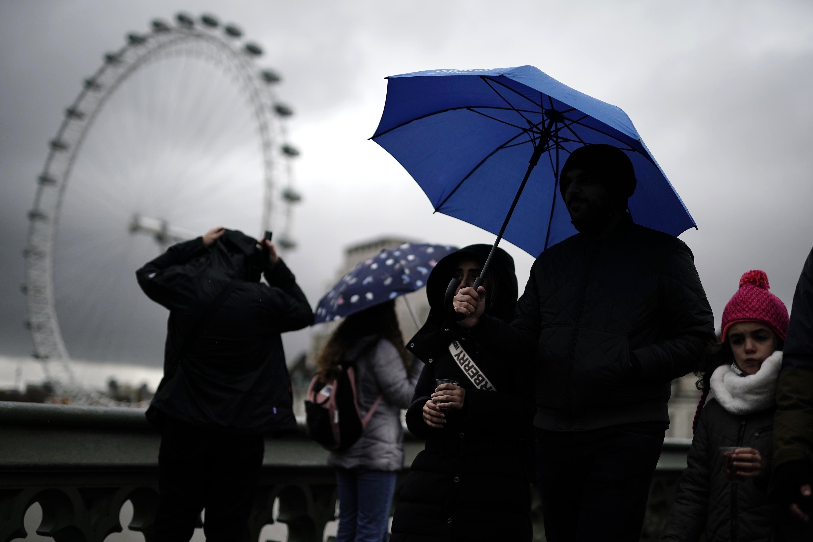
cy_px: 271
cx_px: 406
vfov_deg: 27.0
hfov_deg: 39.6
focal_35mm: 50
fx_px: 1129
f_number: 1.4
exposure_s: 1/1250
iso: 400
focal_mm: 50
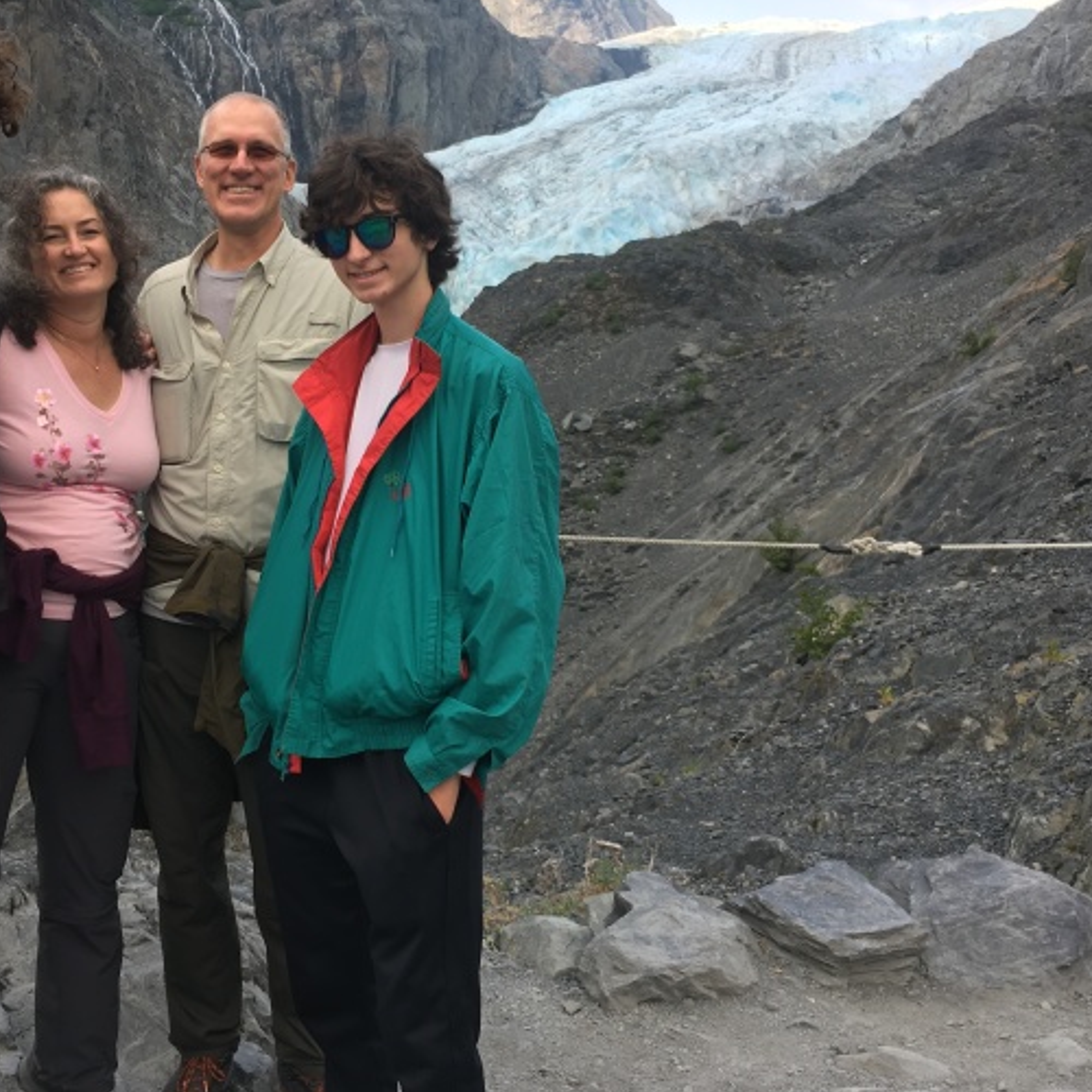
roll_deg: -3.1
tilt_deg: -1.4
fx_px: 1463
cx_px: 411
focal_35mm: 41
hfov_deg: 40.6
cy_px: 478
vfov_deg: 40.9
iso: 25
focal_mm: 4.15
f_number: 2.2
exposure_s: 1/379
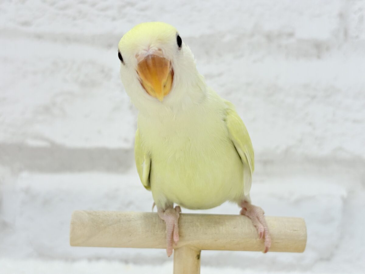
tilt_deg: -3.9
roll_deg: -1.5
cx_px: 182
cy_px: 137
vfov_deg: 28.0
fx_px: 548
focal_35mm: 52
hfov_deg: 36.8
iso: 64
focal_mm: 5.96
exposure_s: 1/100
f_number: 1.6
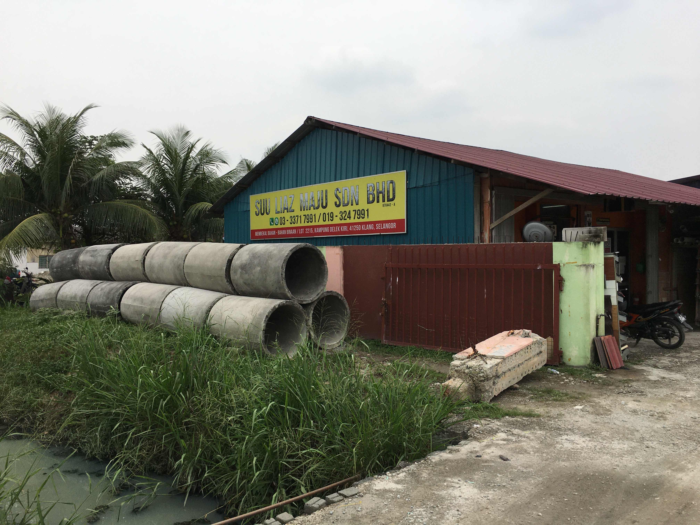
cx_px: 350
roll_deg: -0.7
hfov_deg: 61.7
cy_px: 262
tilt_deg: +0.0
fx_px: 586
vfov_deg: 48.2
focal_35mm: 29
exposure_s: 1/2262
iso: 25
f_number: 2.2
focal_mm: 4.15
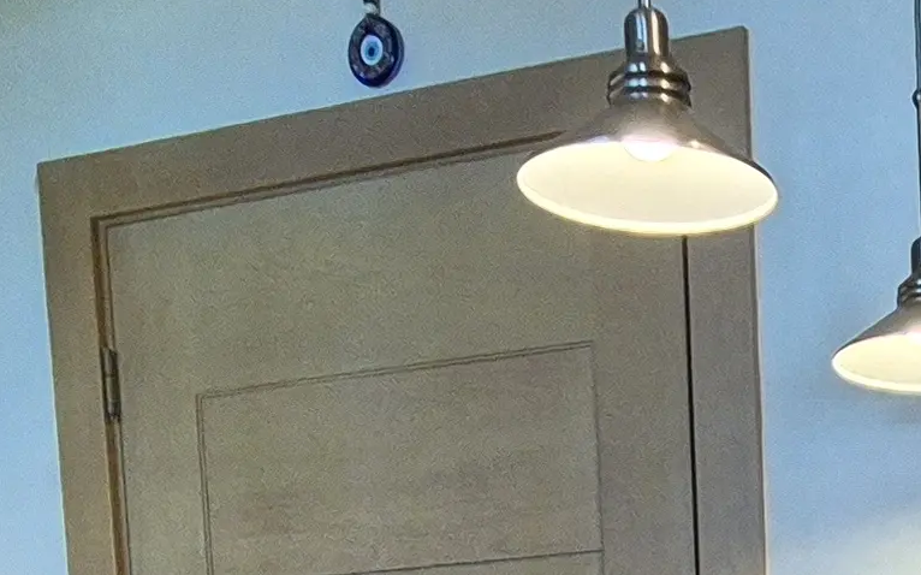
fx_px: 1806
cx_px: 903
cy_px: 1105
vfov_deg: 15.1
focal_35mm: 72
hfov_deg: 27.1
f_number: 2.2
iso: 1000
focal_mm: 2.2
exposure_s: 1/60
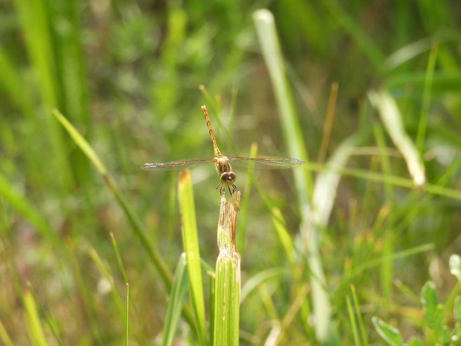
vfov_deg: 3.0
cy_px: 173
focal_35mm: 500
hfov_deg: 4.0
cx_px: 230
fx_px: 6660
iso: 100
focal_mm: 89.2
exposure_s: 1/200
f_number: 5
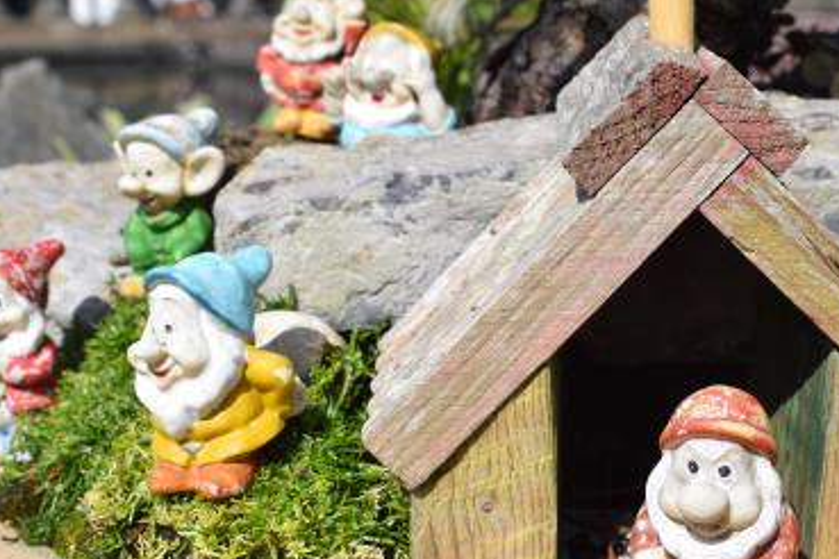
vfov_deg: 19.2
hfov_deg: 28.4
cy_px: 304
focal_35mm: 71
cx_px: 530
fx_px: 1650
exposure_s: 1/400
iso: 200
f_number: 10
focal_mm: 29
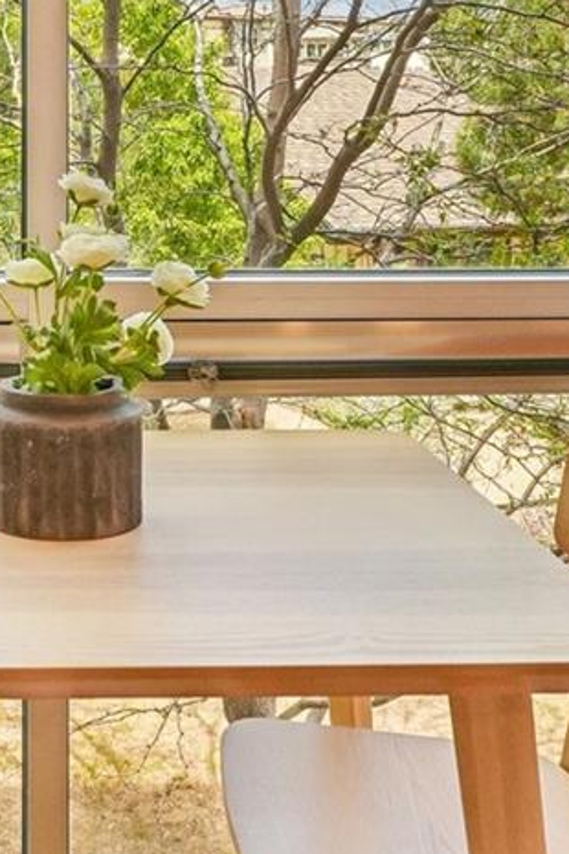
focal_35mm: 57
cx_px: 37
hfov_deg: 23.2
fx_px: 1345
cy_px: 125
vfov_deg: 33.8
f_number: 8
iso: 100
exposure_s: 1/45
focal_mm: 11
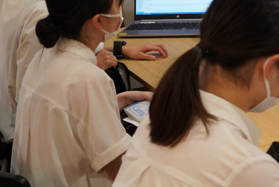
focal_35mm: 110
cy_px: 23
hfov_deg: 17.5
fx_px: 853
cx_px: 361
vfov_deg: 12.4
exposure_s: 1/160
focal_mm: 30
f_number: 4.5
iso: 2000
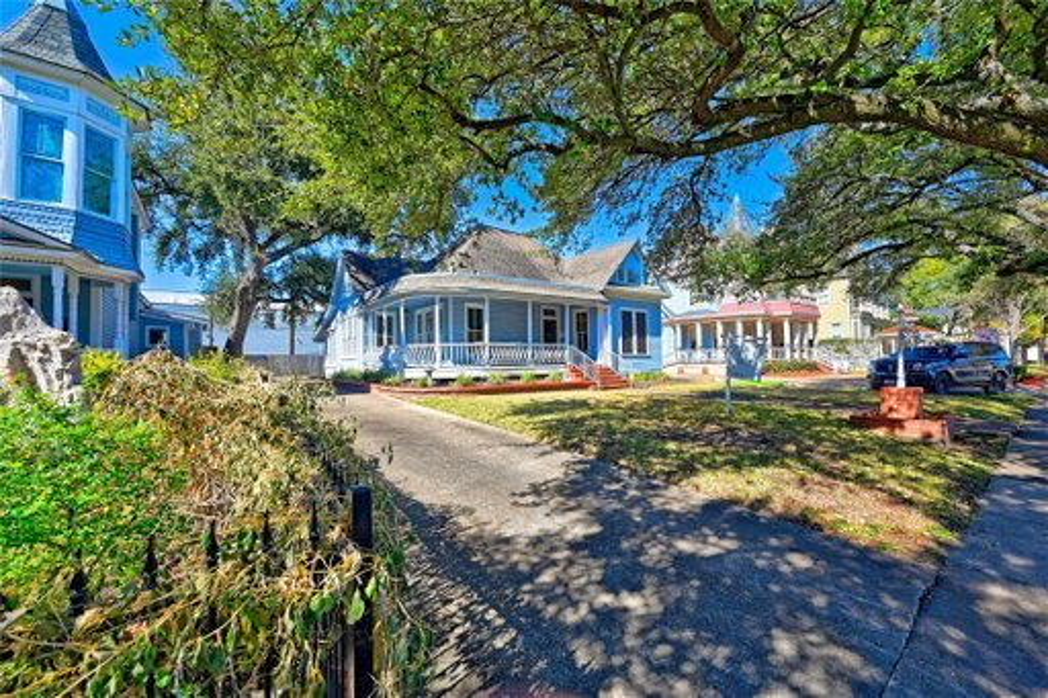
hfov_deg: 104.3
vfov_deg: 81.2
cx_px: 524
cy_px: 349
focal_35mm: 14
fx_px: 407
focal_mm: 14
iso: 400
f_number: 8
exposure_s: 1/320
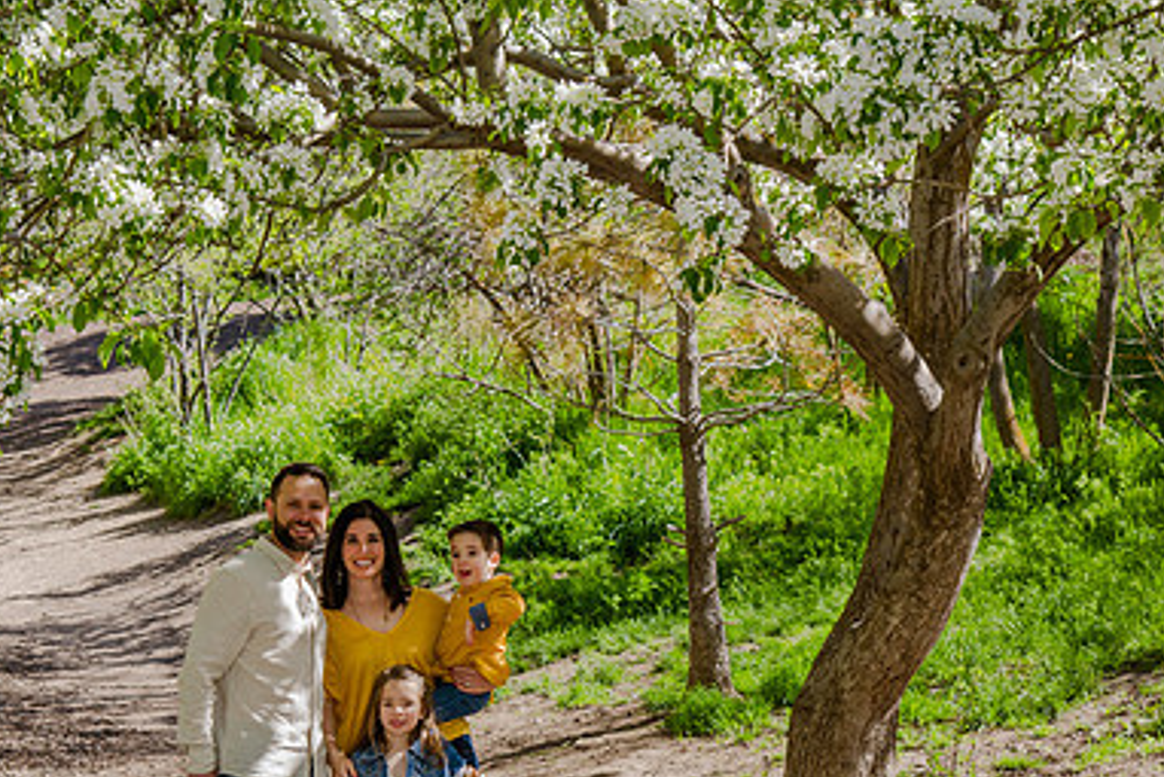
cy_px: 635
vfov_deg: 12.2
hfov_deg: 18.2
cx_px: 345
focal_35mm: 112
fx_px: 3623
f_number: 7.1
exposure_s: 1/160
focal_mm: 65
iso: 200
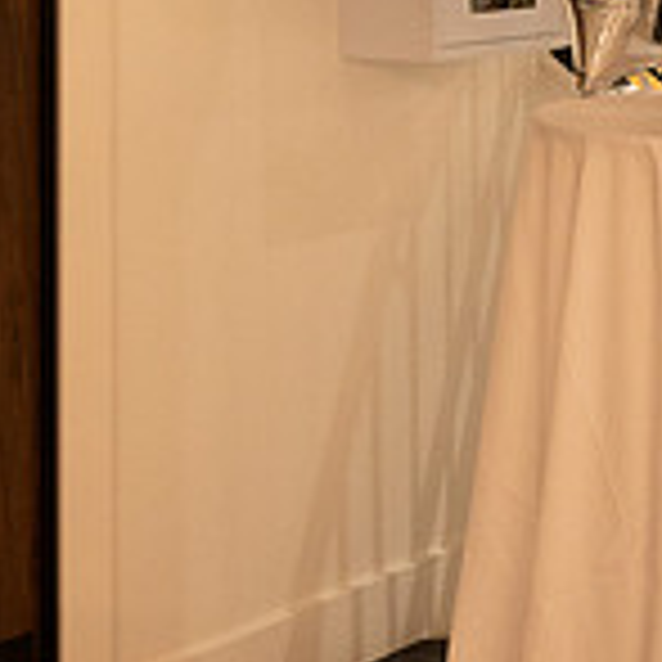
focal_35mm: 99
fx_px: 2142
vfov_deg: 16.5
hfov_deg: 17.3
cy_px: -230
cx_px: 581
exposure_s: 1/60
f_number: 4
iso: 2200
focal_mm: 25.5
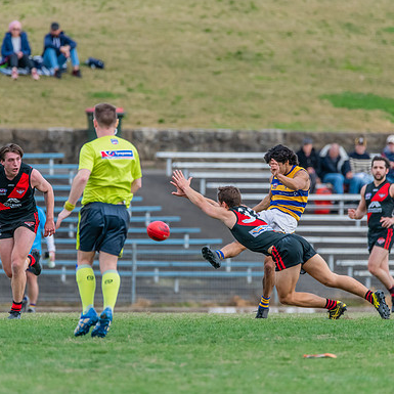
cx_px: 194
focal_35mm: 752
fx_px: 9684
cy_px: 196
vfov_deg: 2.3
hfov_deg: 2.3
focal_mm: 550
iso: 1800
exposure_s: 1/1600
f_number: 6.3
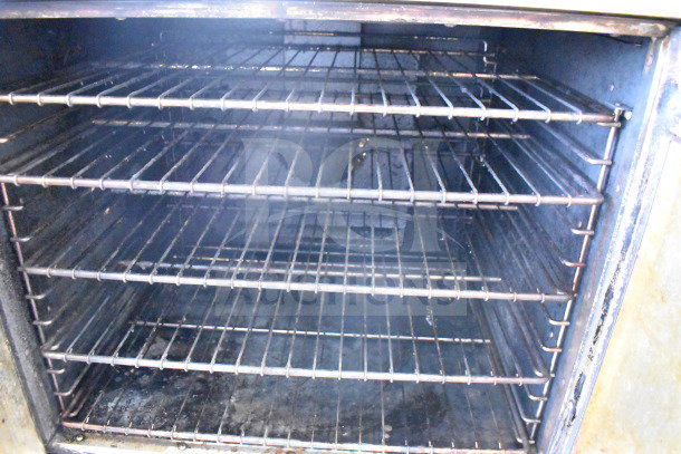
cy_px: 227
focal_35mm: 27
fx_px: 511
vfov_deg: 48.0
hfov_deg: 67.4
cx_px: 340
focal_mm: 18
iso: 25600
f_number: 3.5
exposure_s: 1/15
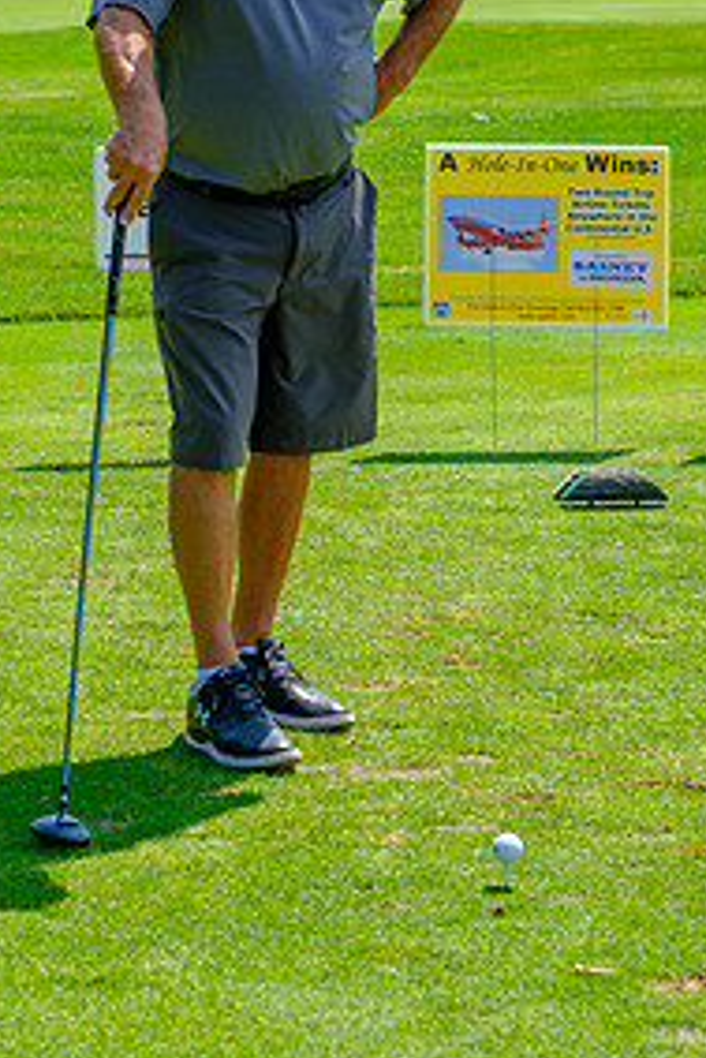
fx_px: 3878
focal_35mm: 132
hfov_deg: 10.4
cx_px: 265
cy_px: 262
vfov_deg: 15.5
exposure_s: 1/320
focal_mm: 55
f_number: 5.6
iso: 200
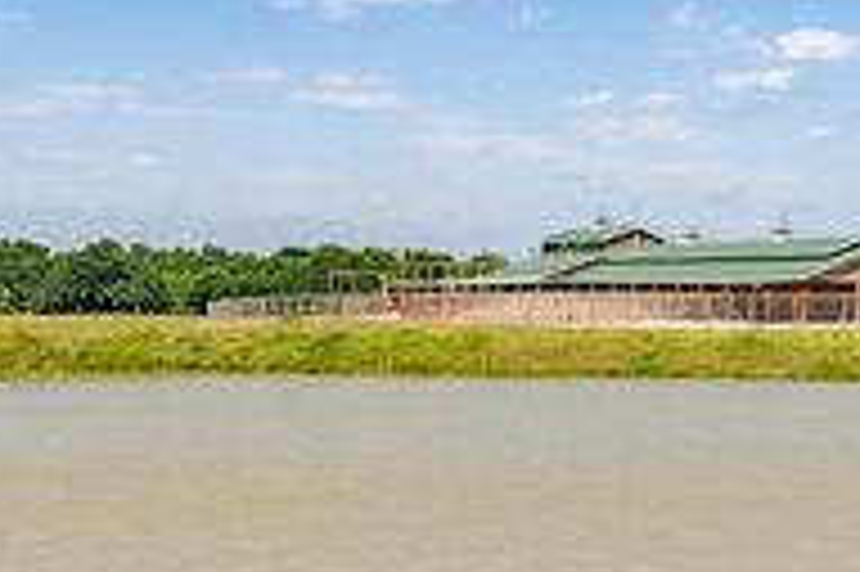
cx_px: 608
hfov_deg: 25.5
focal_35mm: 79
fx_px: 1886
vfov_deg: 16.9
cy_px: 570
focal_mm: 35
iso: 400
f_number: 20
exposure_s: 1/800
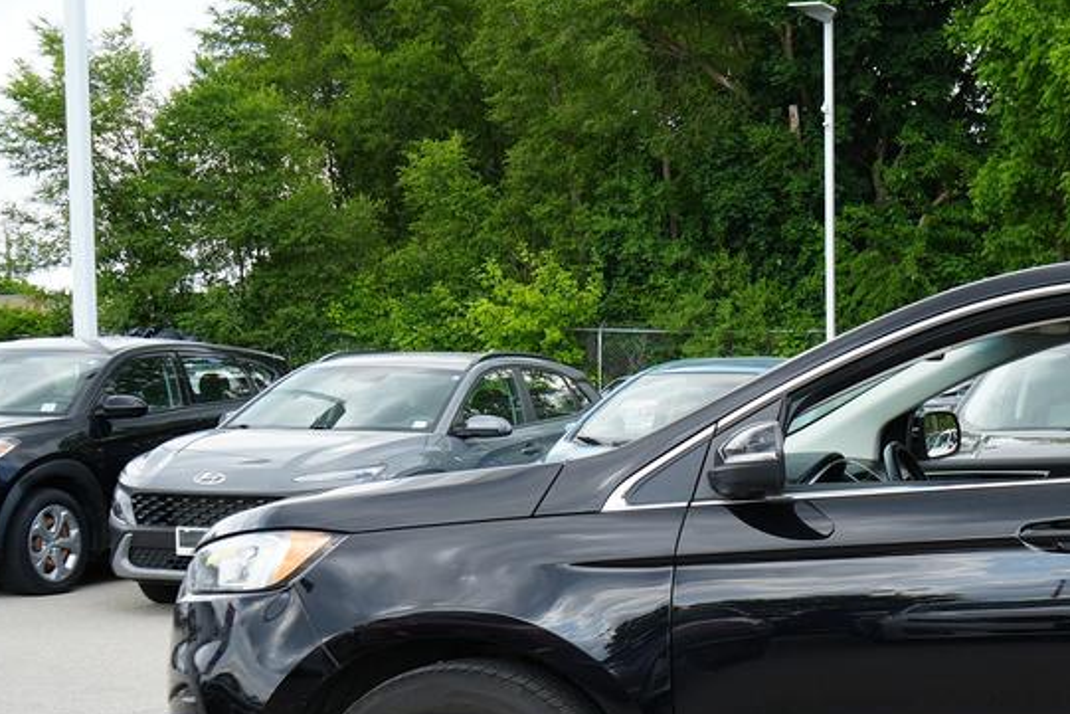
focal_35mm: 71
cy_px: 538
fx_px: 2111
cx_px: 1114
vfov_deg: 19.1
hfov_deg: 26.6
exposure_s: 1/125
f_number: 5
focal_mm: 30
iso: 100
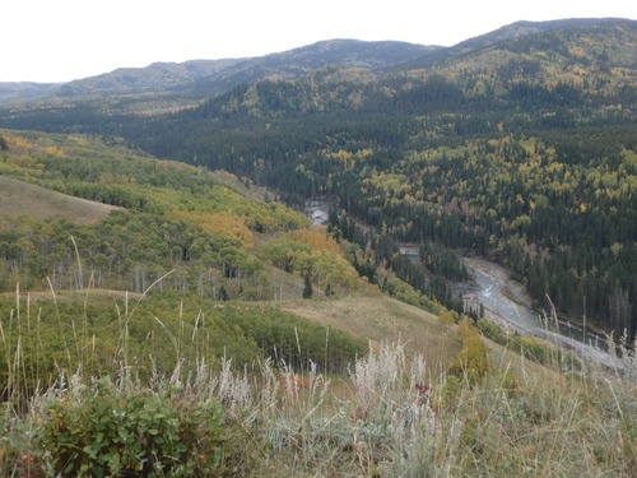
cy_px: 239
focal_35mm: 45
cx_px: 318
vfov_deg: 32.2
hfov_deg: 42.1
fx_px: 828
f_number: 5.2
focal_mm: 8.1
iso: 125
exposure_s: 1/125
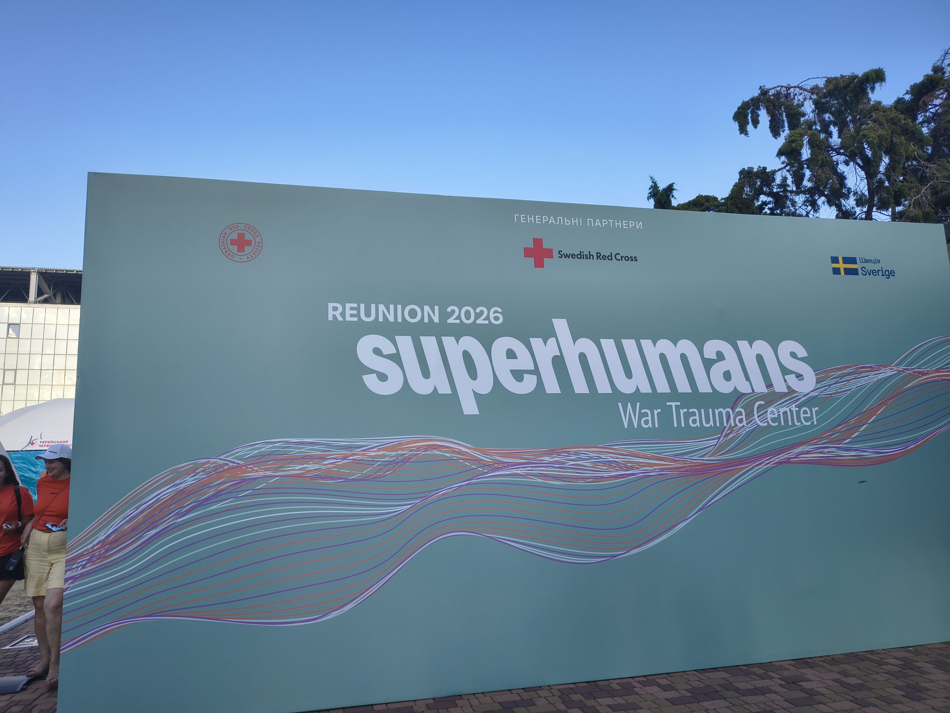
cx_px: 475
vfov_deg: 56.8
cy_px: 356
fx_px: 659
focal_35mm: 24
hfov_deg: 71.6
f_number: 1.8
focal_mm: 5.56
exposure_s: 1/710
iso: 101
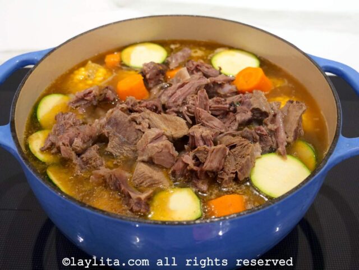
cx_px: 180
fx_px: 456
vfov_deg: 32.9
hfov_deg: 42.9
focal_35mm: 44
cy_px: 135
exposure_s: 1/60
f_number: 3.3
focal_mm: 22
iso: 1000
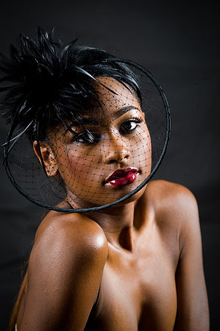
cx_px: 110
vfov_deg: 10.3
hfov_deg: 6.9
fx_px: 1837
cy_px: 166
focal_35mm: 200
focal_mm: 200
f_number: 5.6
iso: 320
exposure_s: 1/125
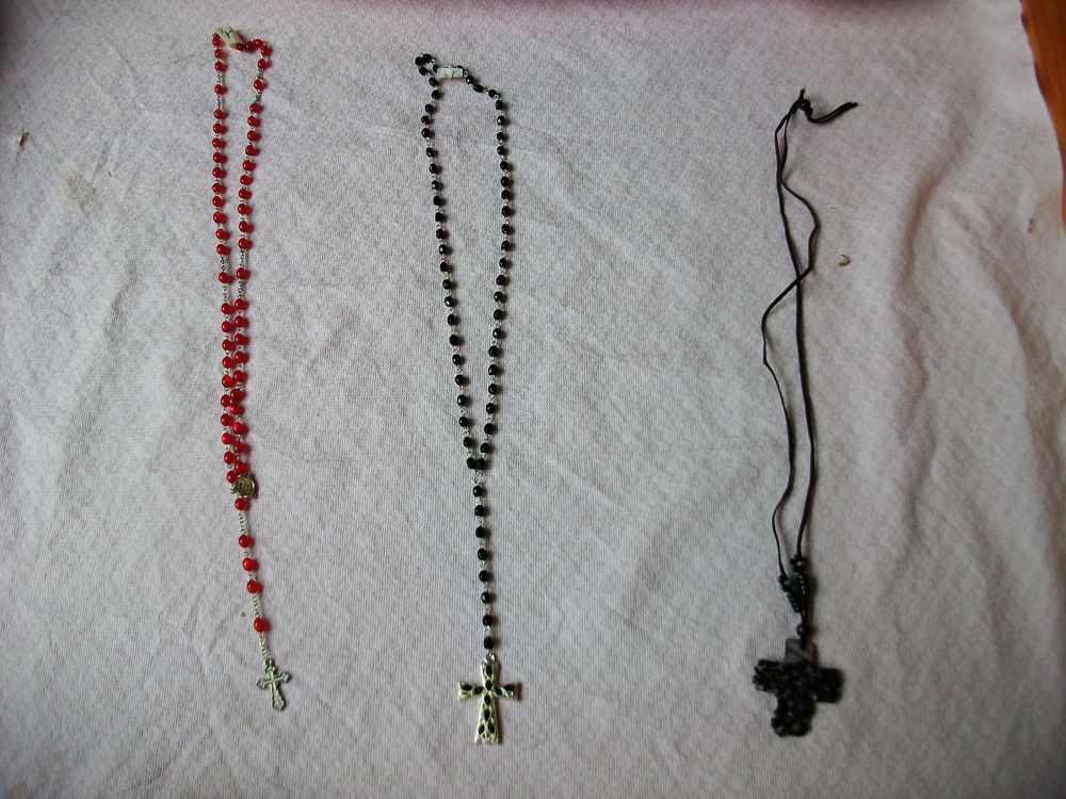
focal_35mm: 32
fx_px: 985
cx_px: 533
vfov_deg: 44.2
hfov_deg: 56.8
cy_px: 400
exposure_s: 1/73
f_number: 2.9
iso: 80
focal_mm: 5.7
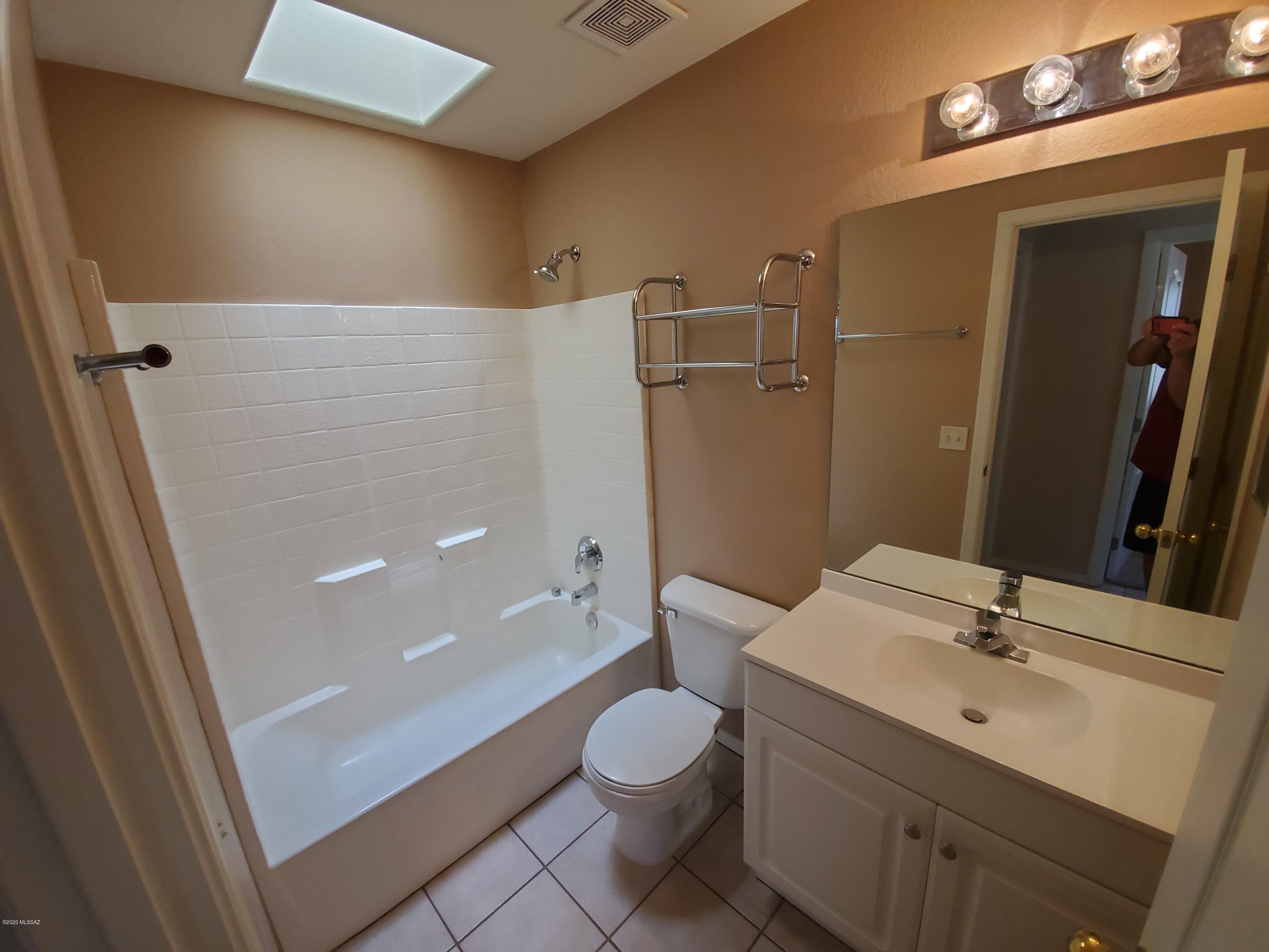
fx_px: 477
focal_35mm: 13
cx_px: 634
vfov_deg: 89.9
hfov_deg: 106.2
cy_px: 476
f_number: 2.2
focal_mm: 1.8
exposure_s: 1/59
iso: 160
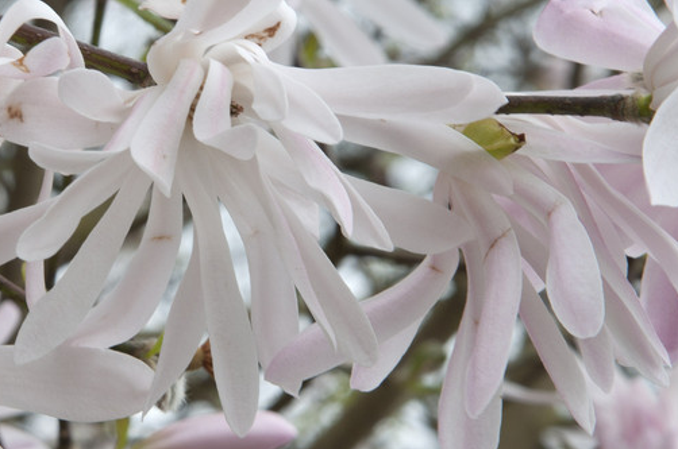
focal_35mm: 260
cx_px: 154
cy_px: 210
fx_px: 4889
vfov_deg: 5.3
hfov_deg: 7.9
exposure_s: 1/60
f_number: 10
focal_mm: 85
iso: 250
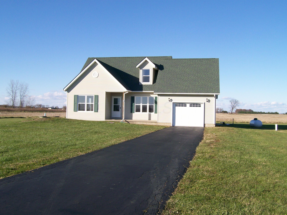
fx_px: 298
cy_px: 108
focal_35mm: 36
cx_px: 144
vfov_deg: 39.7
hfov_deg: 51.4
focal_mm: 6
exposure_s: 1/468
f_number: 4.8
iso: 80
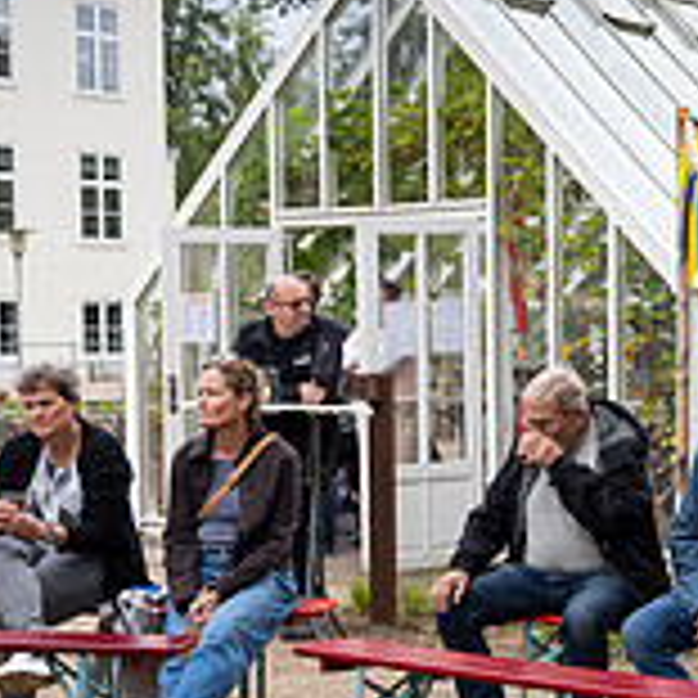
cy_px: 511
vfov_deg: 20.0
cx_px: 500
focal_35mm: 86
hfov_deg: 20.1
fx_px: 1962
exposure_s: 1/200
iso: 100
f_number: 2.8
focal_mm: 27
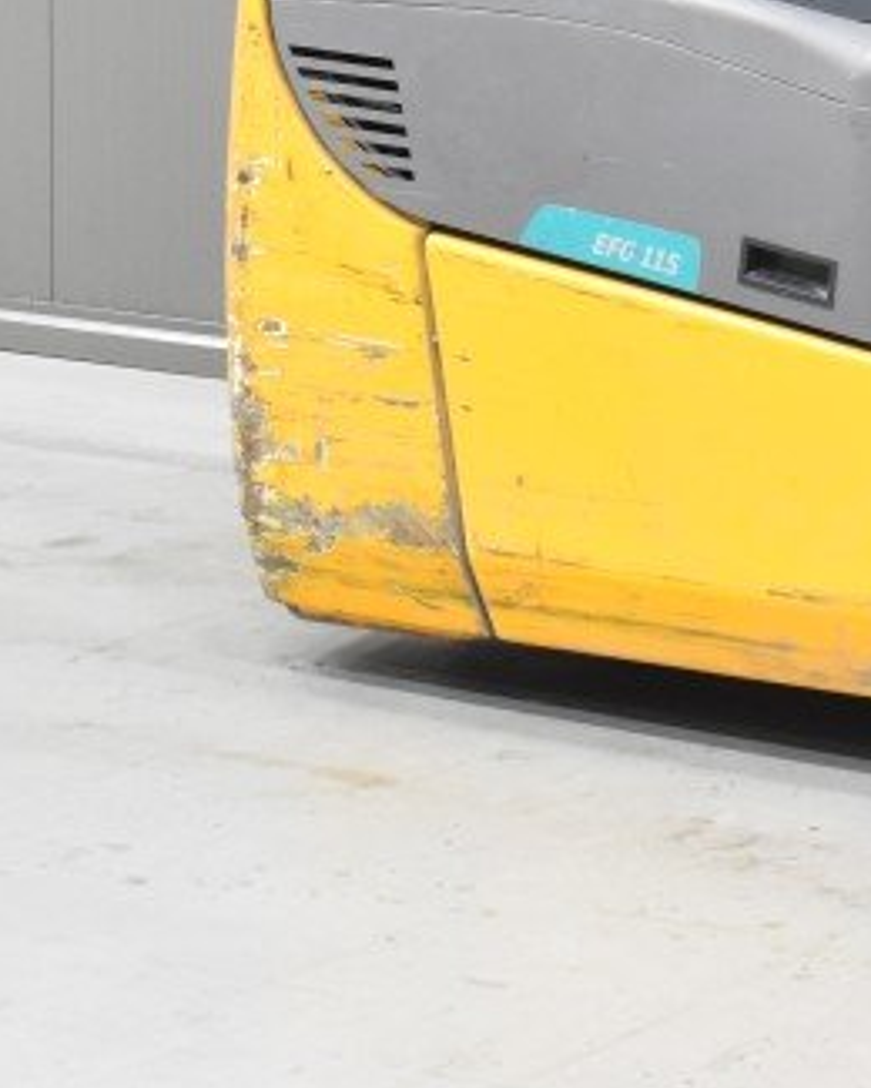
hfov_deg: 11.0
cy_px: -221
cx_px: 1333
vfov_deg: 13.8
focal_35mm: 135
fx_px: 4350
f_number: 7.1
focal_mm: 26
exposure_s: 1/20
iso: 1600
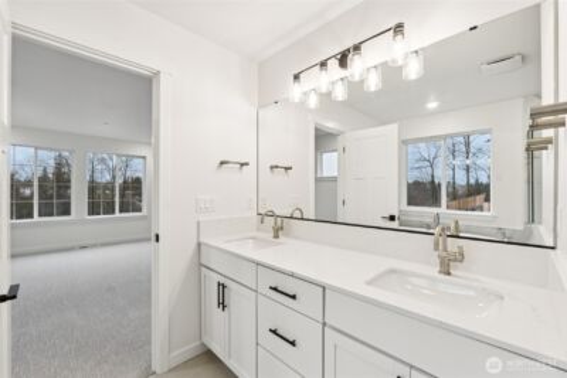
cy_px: 189
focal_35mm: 15
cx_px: 284
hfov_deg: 100.4
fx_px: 236
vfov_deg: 77.4
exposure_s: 1/30
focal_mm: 10
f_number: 9
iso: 400
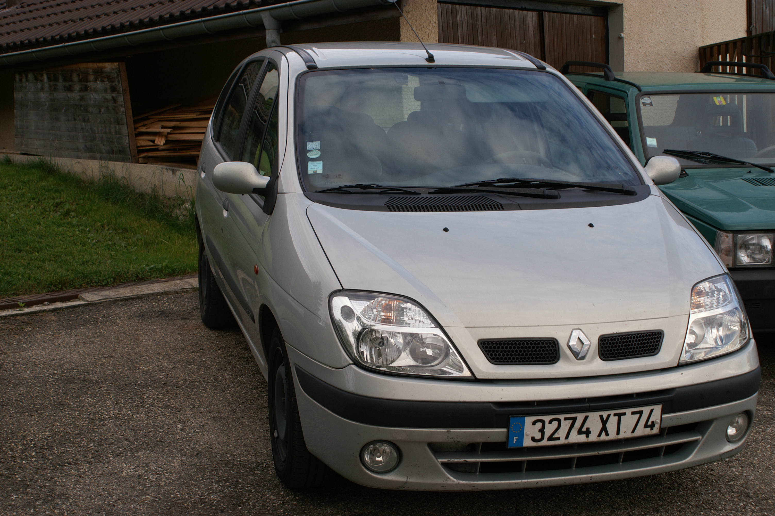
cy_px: 258
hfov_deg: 37.9
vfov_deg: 25.7
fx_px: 1129
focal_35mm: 52
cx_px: 388
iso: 100
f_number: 6.3
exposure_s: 1/125
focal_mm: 35
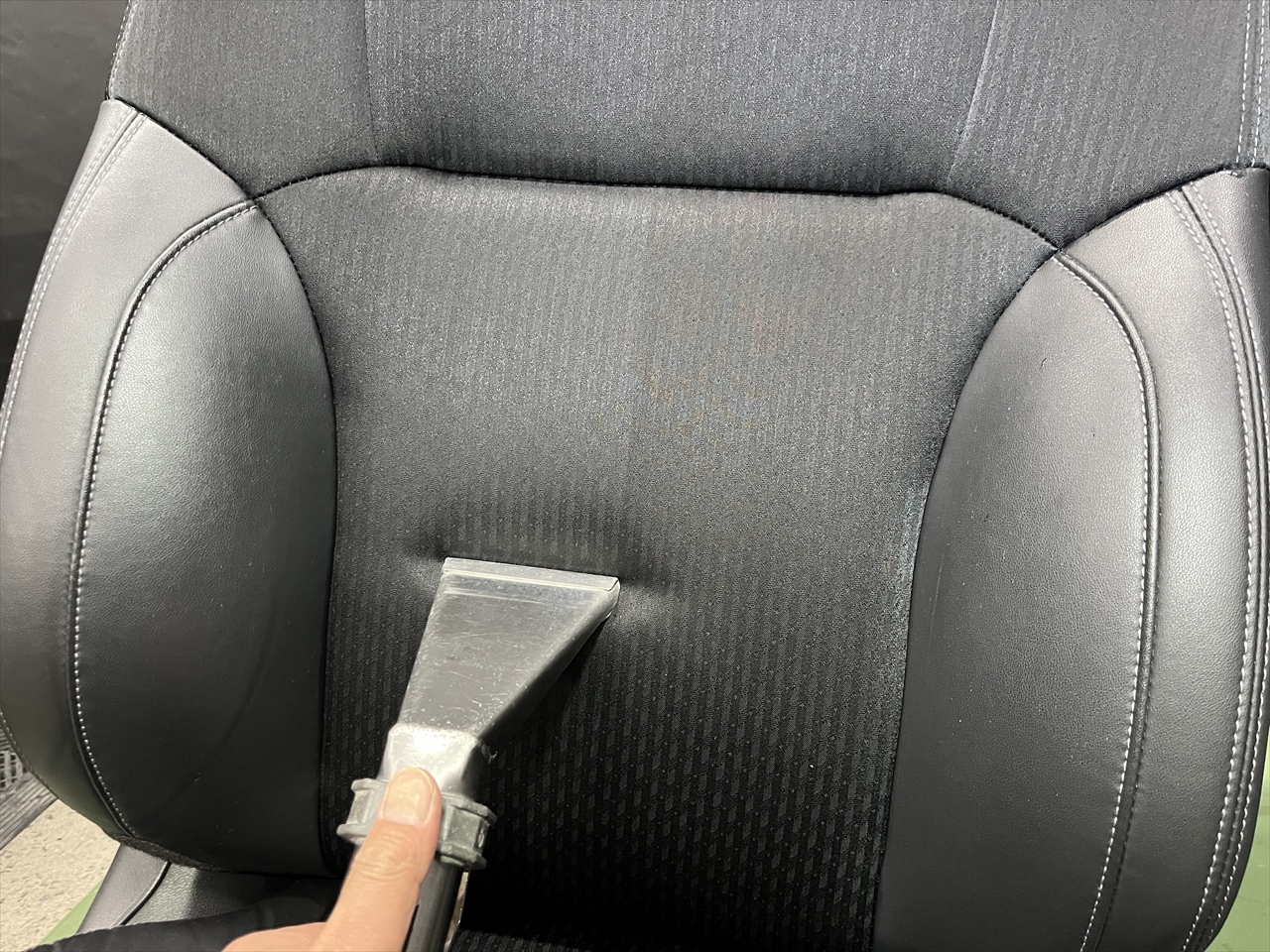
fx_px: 954
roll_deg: +5.2
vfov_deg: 53.1
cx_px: 635
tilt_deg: -21.3
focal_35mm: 26
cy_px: 476
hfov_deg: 67.3
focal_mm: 5.1
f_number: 1.6
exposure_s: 1/40
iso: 500
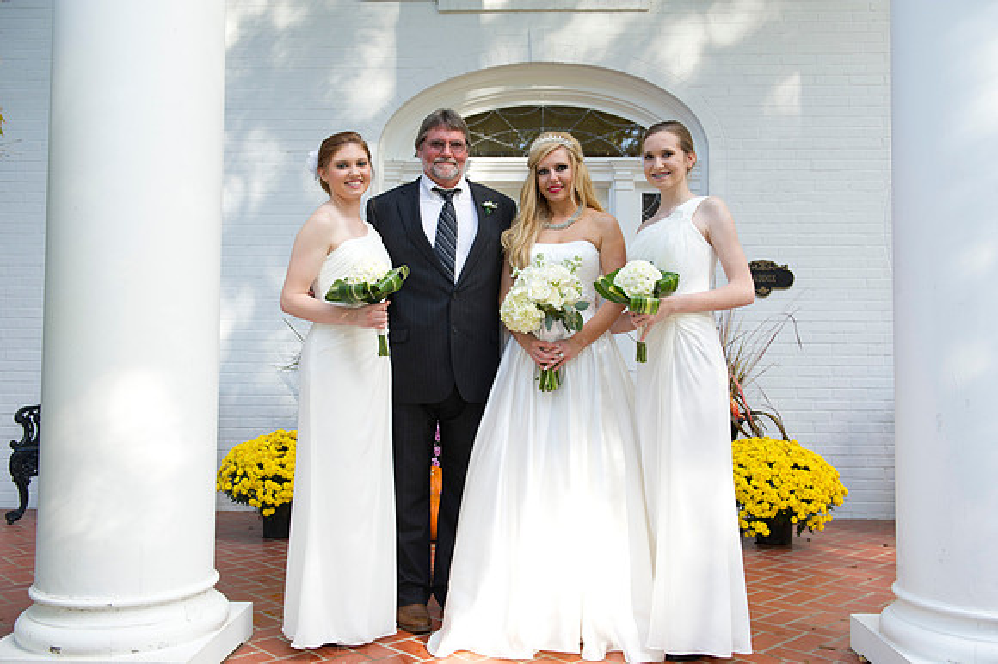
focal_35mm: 34
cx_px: 499
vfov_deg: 38.8
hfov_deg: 55.8
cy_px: 332
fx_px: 942
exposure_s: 1/250
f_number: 5.6
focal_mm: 34
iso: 400
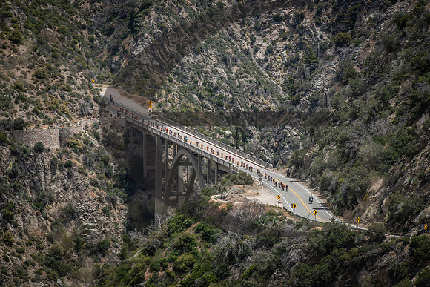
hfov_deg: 7.5
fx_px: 3259
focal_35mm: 273
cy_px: 145
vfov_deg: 5.0
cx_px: 202
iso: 200
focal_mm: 200
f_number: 8
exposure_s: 1/1000
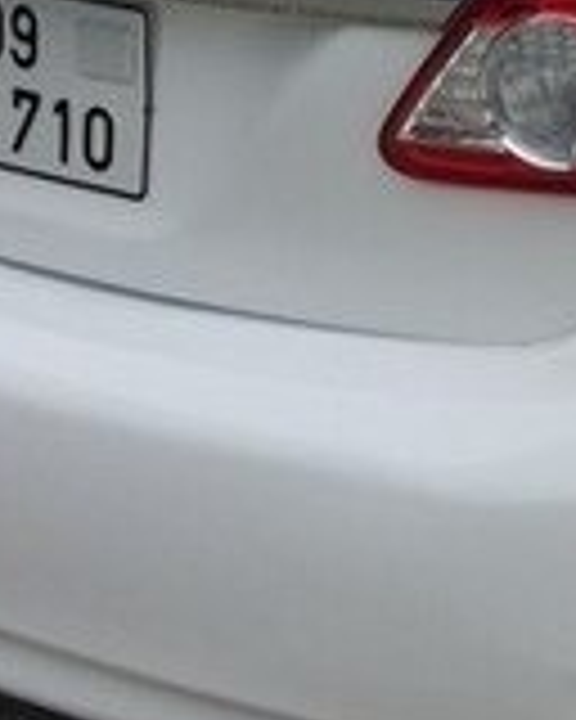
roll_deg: +0.8
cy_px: -133
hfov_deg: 12.5
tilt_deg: -14.3
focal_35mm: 117
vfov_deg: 15.8
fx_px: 2493
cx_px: 855
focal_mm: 4.15
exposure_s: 1/1709
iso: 32
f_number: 2.2
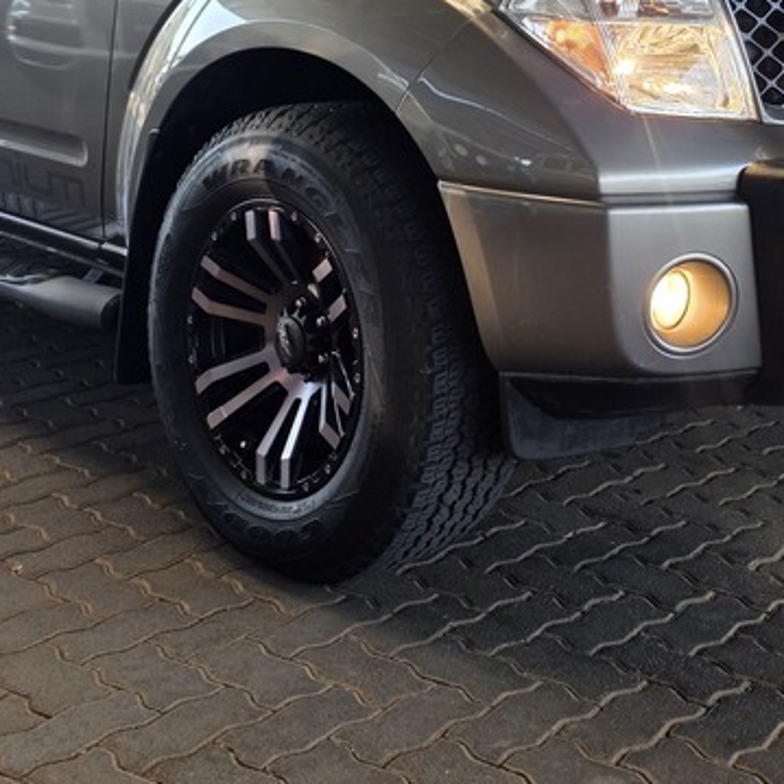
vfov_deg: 27.7
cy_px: -17
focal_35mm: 58
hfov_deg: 29.2
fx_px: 1486
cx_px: 574
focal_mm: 6.25
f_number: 1.7
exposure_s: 1/180
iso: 64
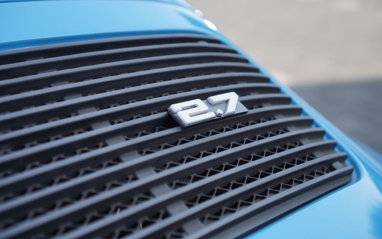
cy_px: 108
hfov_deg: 35.9
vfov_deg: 22.9
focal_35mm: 57
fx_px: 589
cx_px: 201
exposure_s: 1/800
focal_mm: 35
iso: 160
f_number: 2.8
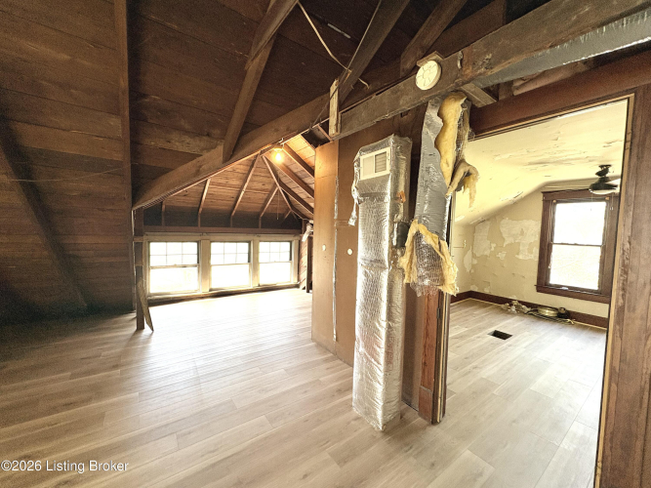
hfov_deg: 102.1
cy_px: 244
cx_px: 326
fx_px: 263
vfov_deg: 85.7
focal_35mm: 14
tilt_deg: -3.2
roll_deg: -1.9
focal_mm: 2.22
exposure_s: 1/63
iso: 200
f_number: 2.2
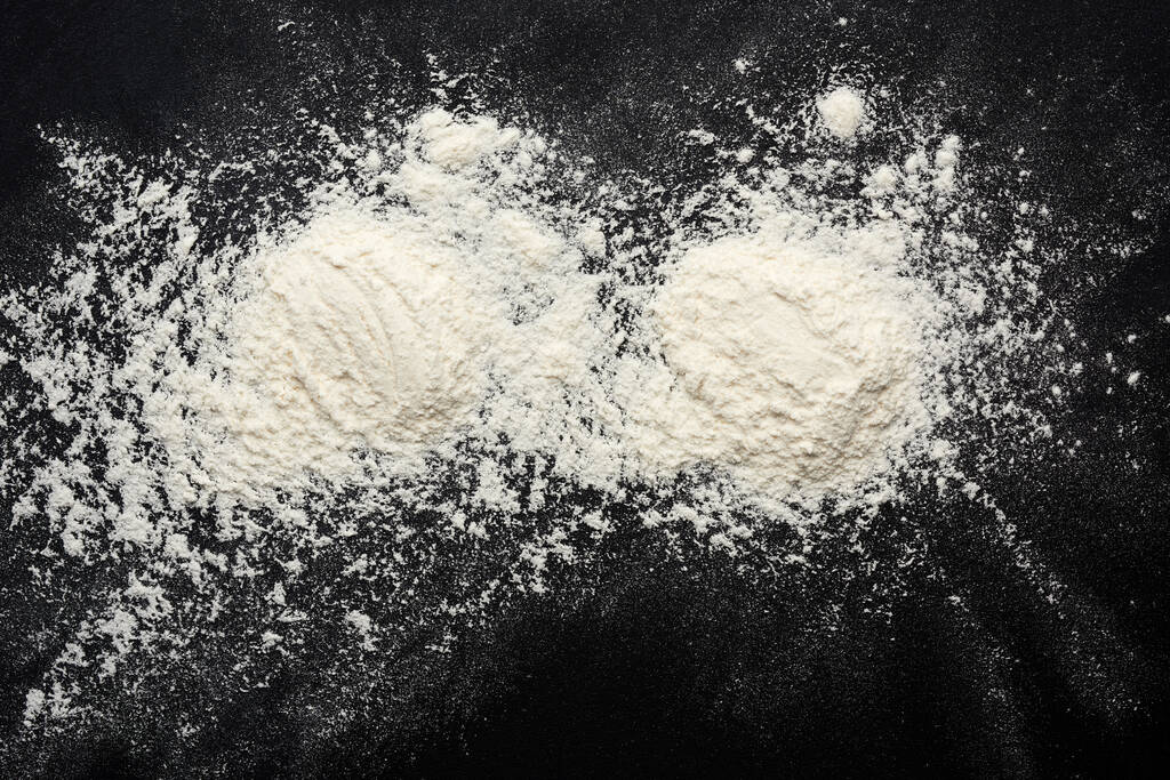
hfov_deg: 33.4
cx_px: 585
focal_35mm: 60
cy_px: 390
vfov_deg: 22.6
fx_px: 1950
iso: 100
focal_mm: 60
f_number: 16
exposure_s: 1/200
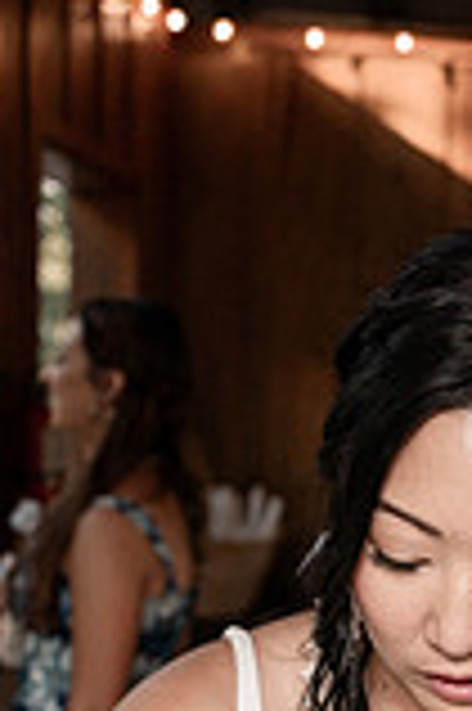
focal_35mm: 74
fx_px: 1458
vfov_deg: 26.5
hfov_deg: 18.1
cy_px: 639
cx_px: 423
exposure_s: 1/400
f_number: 2.8
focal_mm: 26
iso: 500
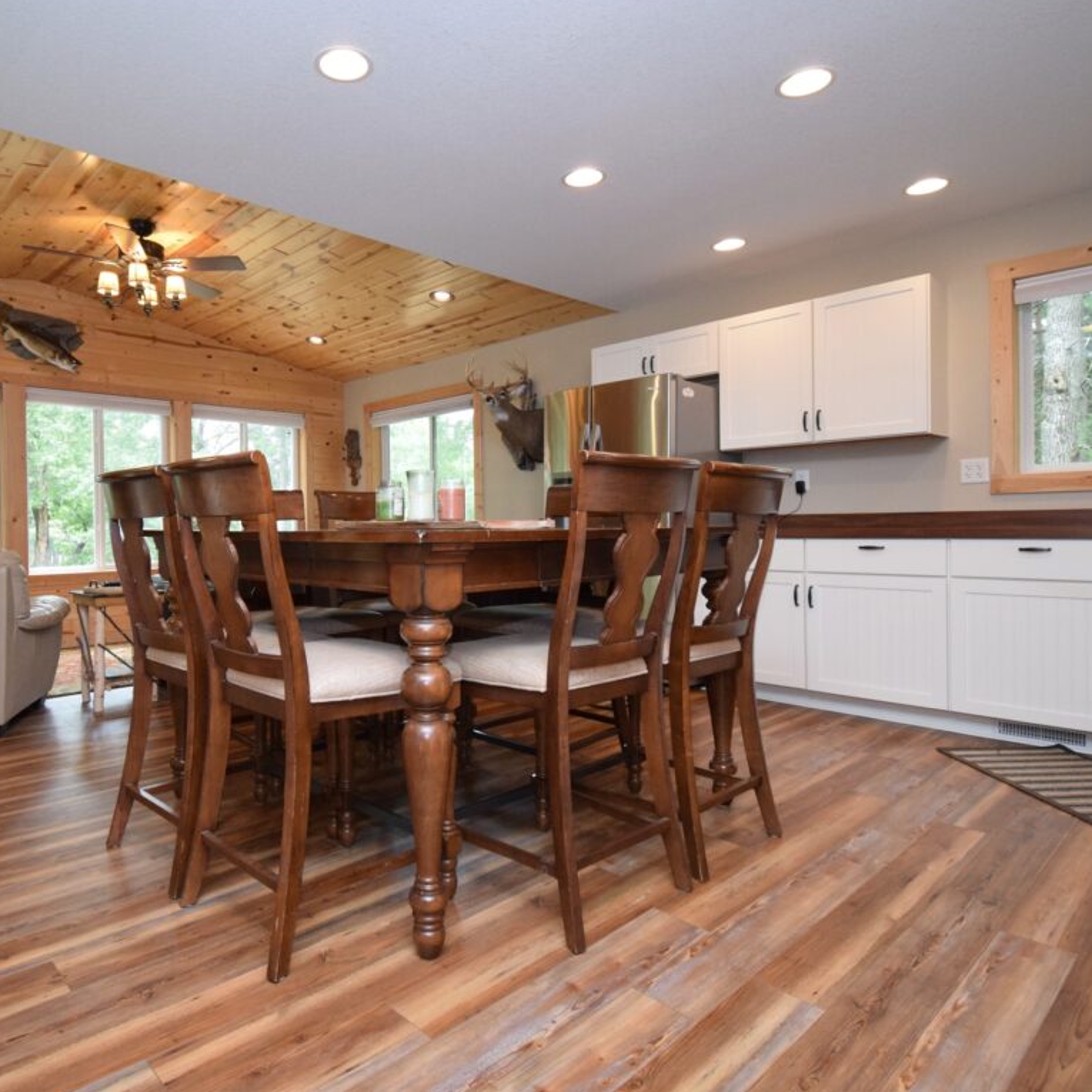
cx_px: 431
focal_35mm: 20
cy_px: 530
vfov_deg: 74.8
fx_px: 714
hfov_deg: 73.9
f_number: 4.5
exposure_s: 1/60
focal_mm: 10
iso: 1600
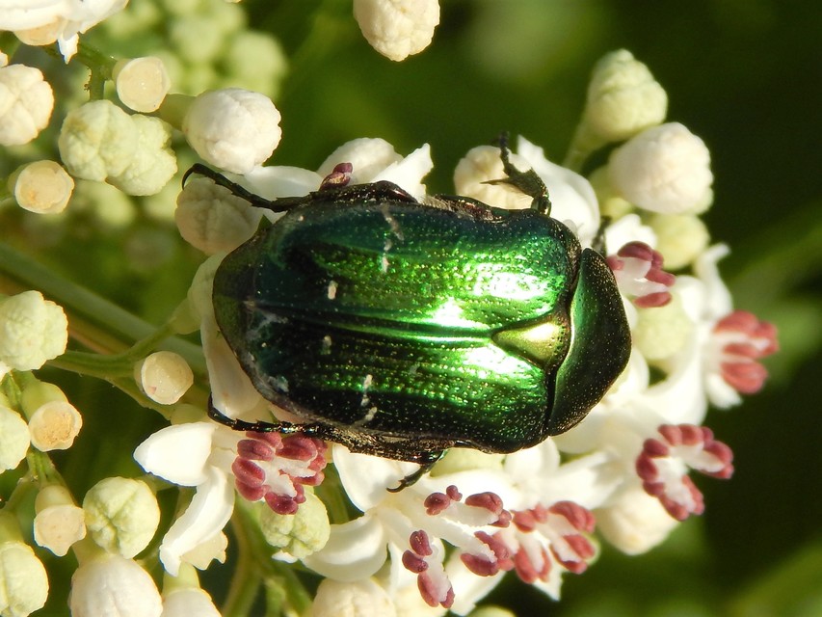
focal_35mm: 93
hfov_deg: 21.1
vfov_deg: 15.9
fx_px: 2209
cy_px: 308
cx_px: 411
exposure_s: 1/1000
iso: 125
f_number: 4.4
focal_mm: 16.6
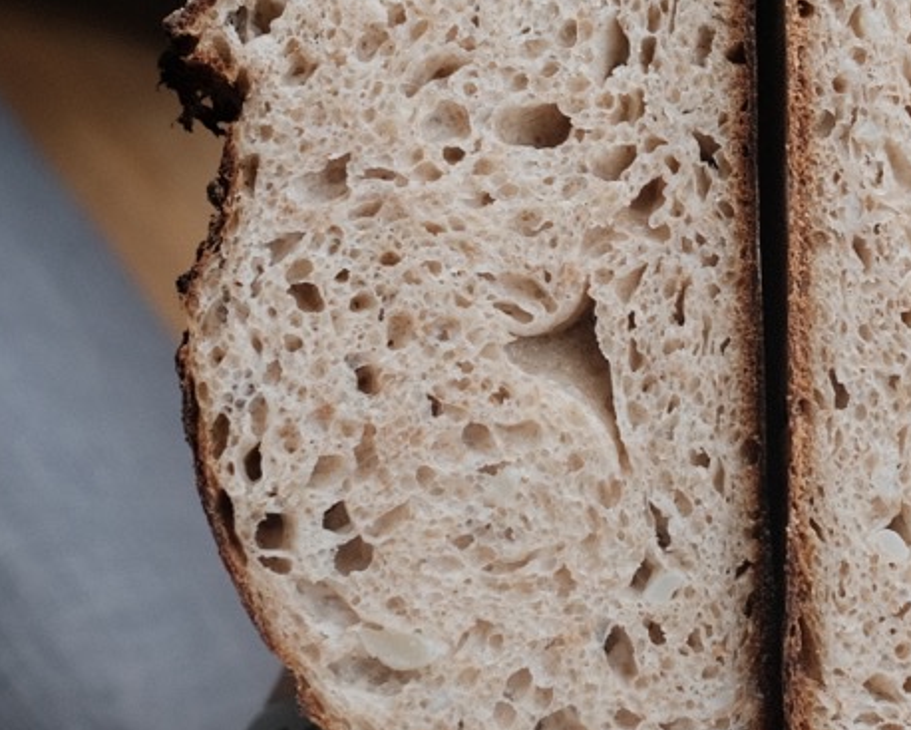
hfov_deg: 22.0
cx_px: 696
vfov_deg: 17.8
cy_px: 253
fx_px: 2320
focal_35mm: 86
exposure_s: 1/171
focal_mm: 23
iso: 400
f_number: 4
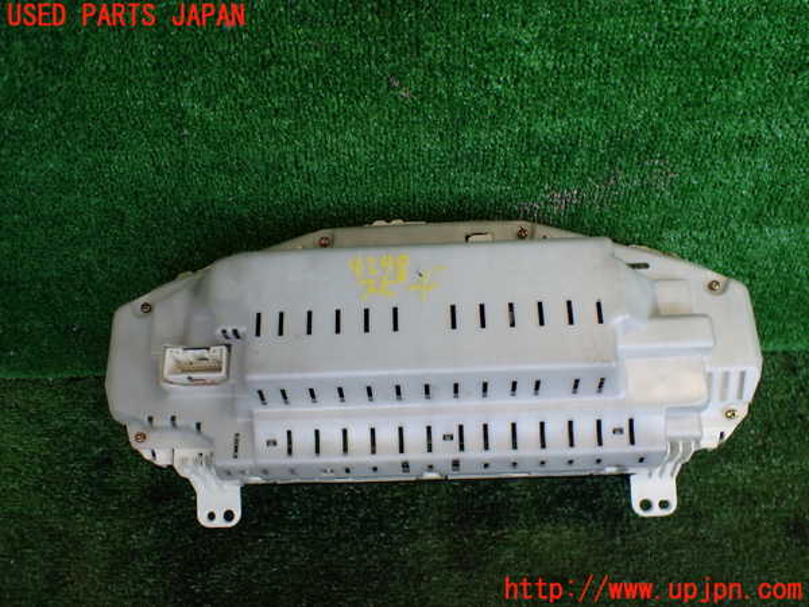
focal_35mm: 30
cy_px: 304
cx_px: 404
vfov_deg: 46.8
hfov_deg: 60.0
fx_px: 701
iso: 160
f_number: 2.3
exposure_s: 1/125
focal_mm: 5.4
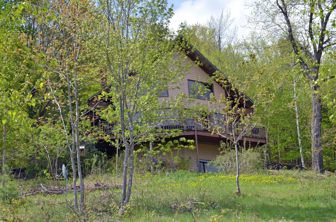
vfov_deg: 21.5
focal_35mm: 63
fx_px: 587
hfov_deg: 32.0
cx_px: 168
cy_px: 111
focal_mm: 42
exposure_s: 1/250
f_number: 8
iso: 125
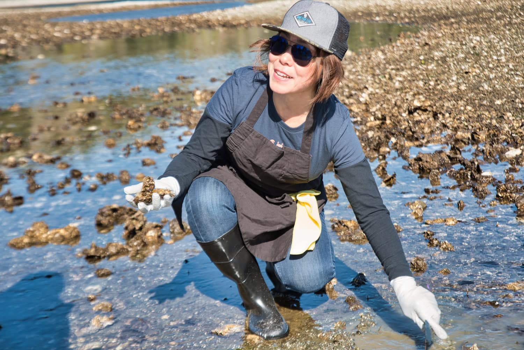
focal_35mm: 70
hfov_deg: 28.8
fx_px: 1019
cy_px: 175
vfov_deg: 19.5
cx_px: 262
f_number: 5.6
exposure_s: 1/250
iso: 160
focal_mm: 70
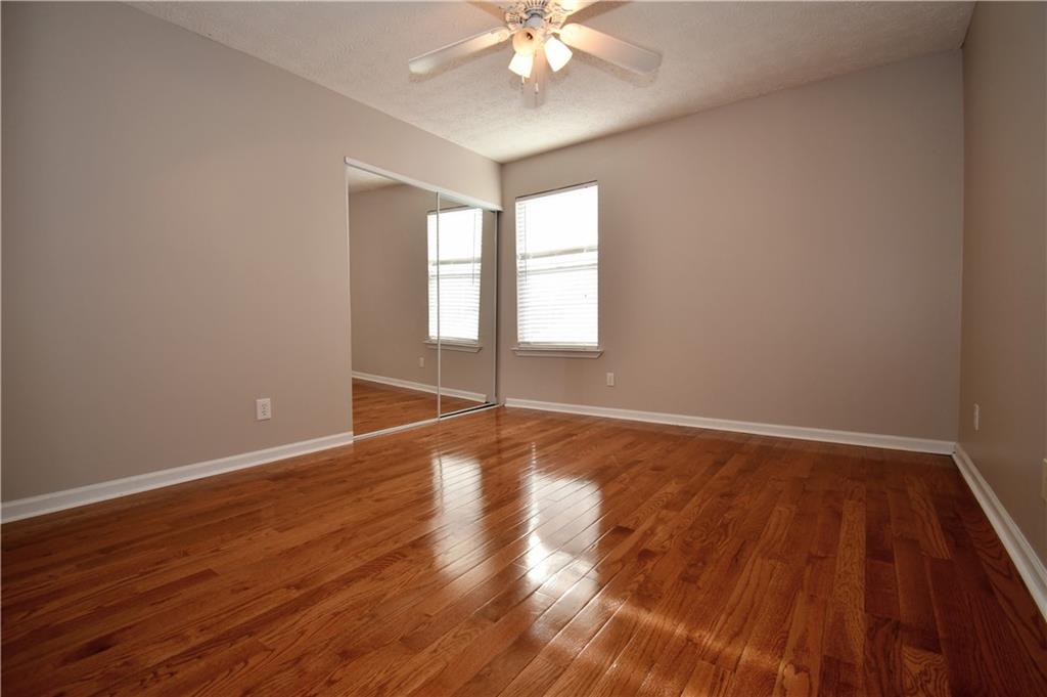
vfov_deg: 77.2
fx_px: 436
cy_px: 348
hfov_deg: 100.4
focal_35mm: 15
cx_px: 524
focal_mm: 10
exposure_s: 1/60
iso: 280
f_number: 4.5
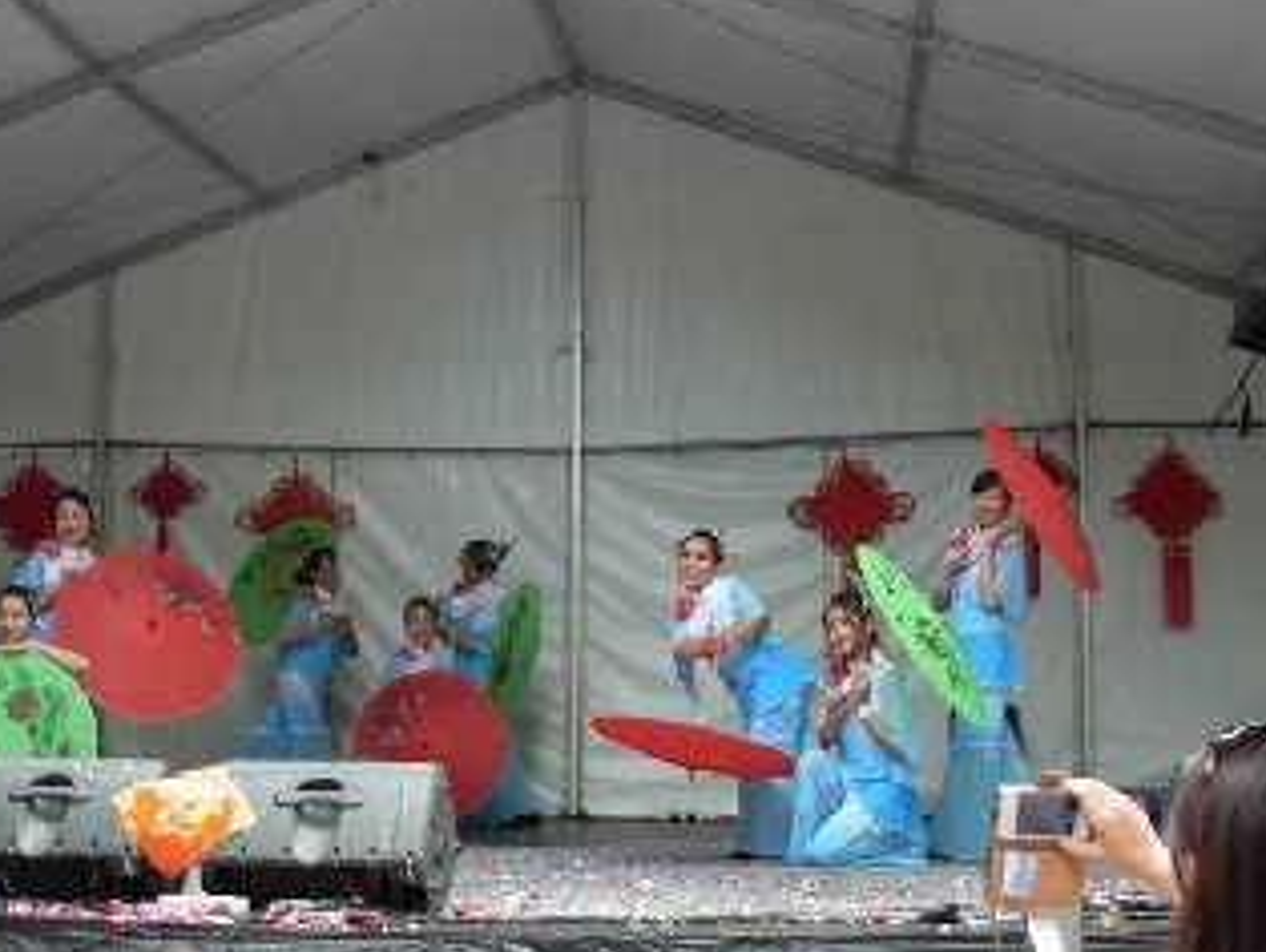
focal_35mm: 58
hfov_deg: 33.0
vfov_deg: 25.2
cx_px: 460
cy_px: 379
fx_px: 2123
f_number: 2.9
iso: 79
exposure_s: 1/49.3
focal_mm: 6.3
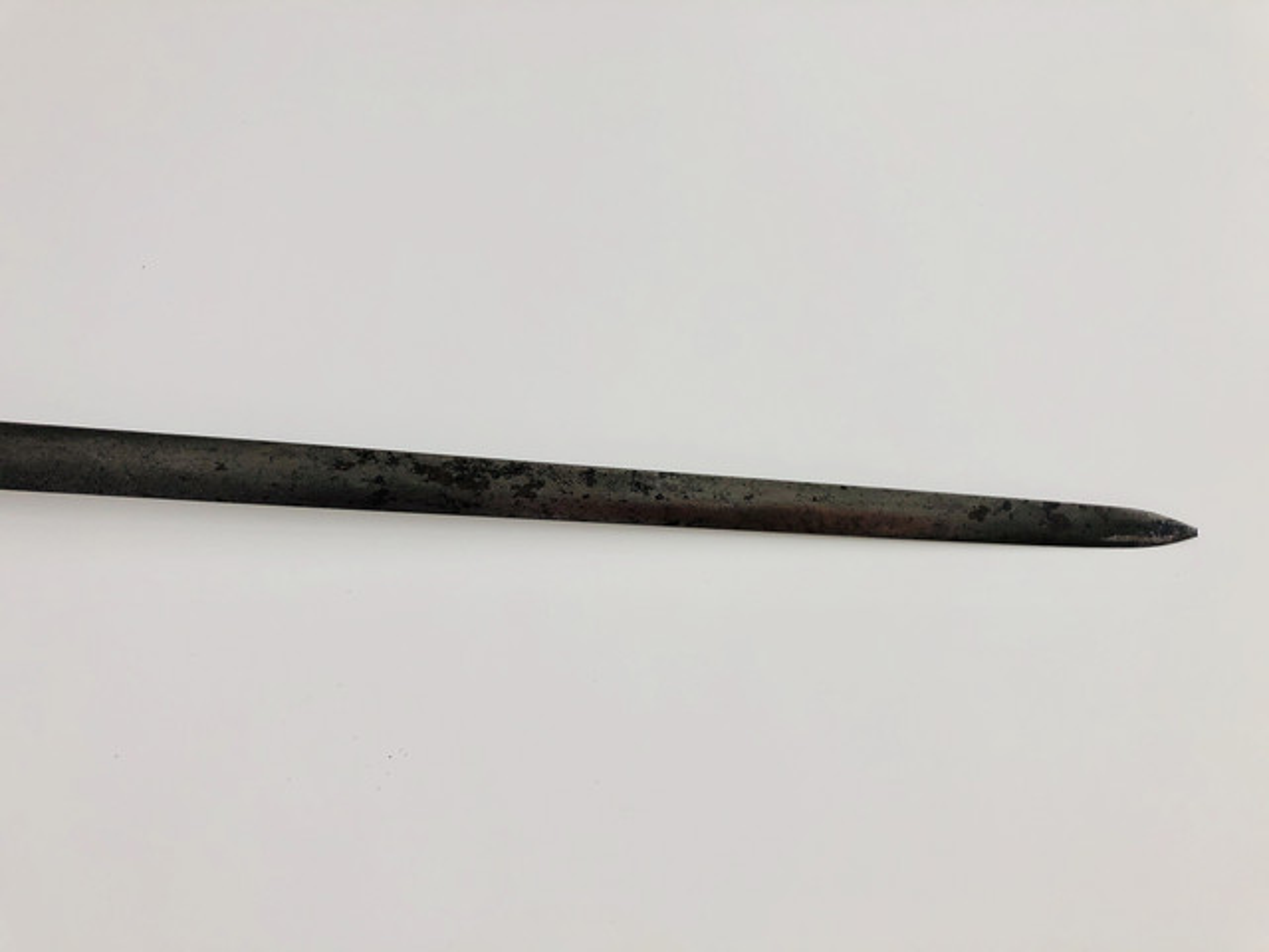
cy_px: 476
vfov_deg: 49.7
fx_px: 1026
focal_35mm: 28
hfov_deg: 63.4
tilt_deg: -59.5
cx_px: 634
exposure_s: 1/120
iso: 50
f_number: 1.8
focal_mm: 3.99
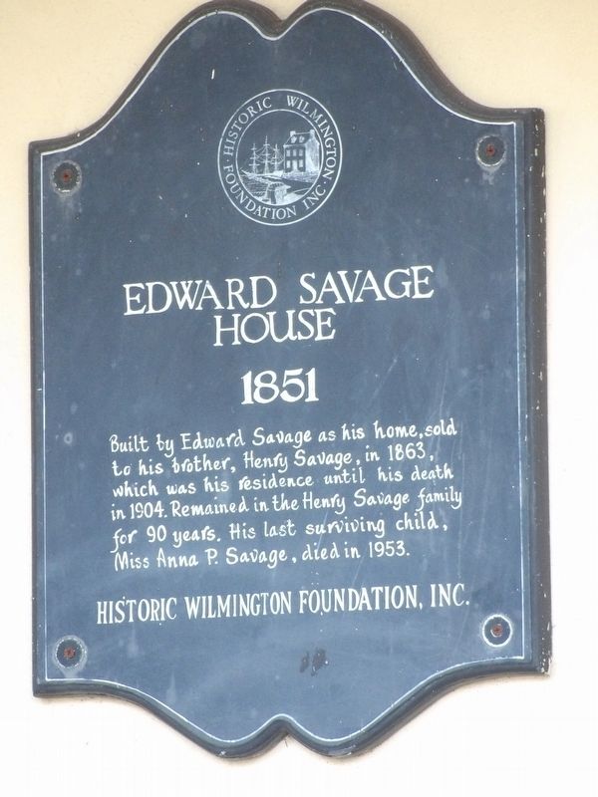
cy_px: 398
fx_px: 16561
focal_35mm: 719
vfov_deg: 2.8
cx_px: 299
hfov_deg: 2.1
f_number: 4.4
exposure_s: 1/46
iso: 800
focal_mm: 128.9
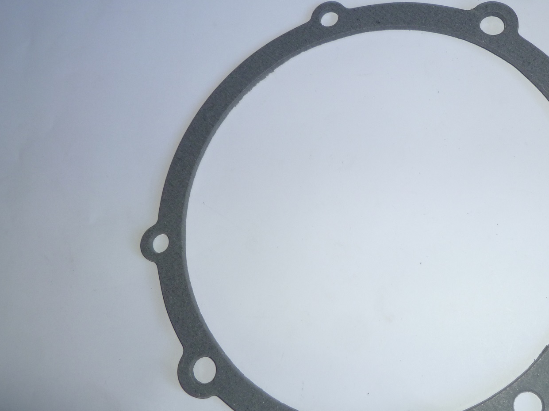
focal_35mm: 39
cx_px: 376
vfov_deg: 36.8
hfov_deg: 46.9
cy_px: 226
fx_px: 618
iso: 100
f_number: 3.3
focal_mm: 5
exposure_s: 1/30
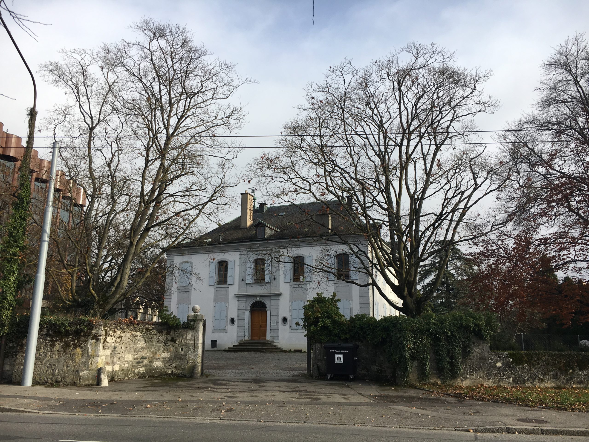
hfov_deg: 61.7
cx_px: 294
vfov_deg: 48.2
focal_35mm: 29
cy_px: 221
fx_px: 493
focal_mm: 4.15
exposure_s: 1/950
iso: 25
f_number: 2.2
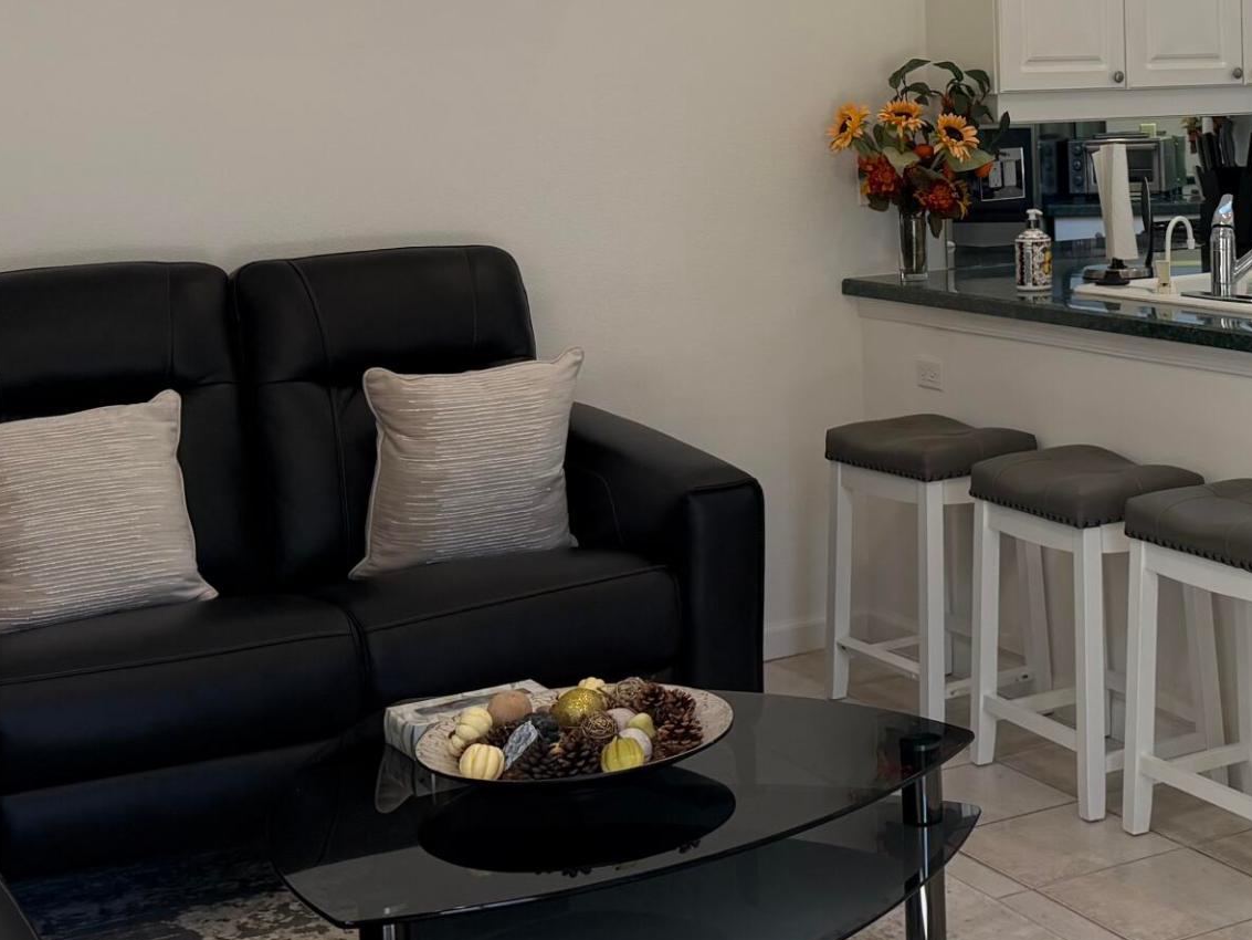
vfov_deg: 23.5
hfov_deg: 30.5
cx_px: 1090
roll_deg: +1.6
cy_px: 115
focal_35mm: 61
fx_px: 2206
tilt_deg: -1.2
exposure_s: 1/199
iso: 125
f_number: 1.78
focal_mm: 6.76
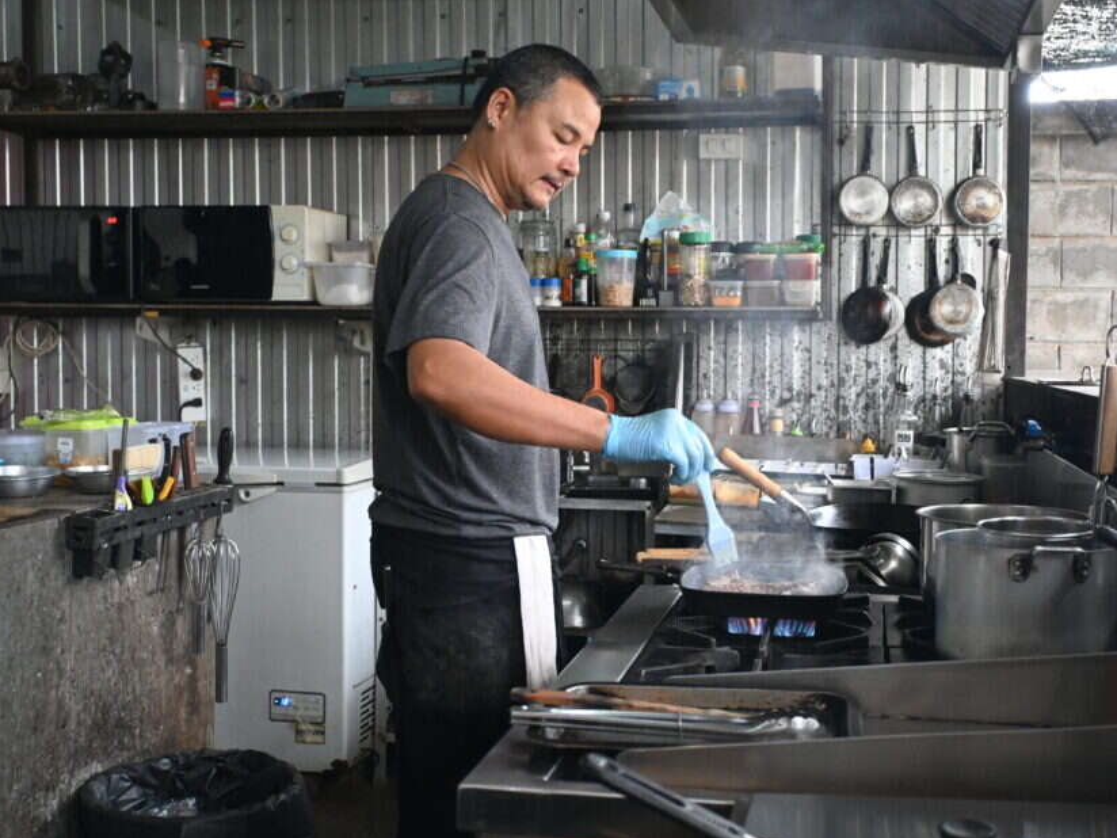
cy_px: 417
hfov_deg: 43.6
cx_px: 683
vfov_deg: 33.6
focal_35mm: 43
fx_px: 1388
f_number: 4.2
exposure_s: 1/125
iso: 2200
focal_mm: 24
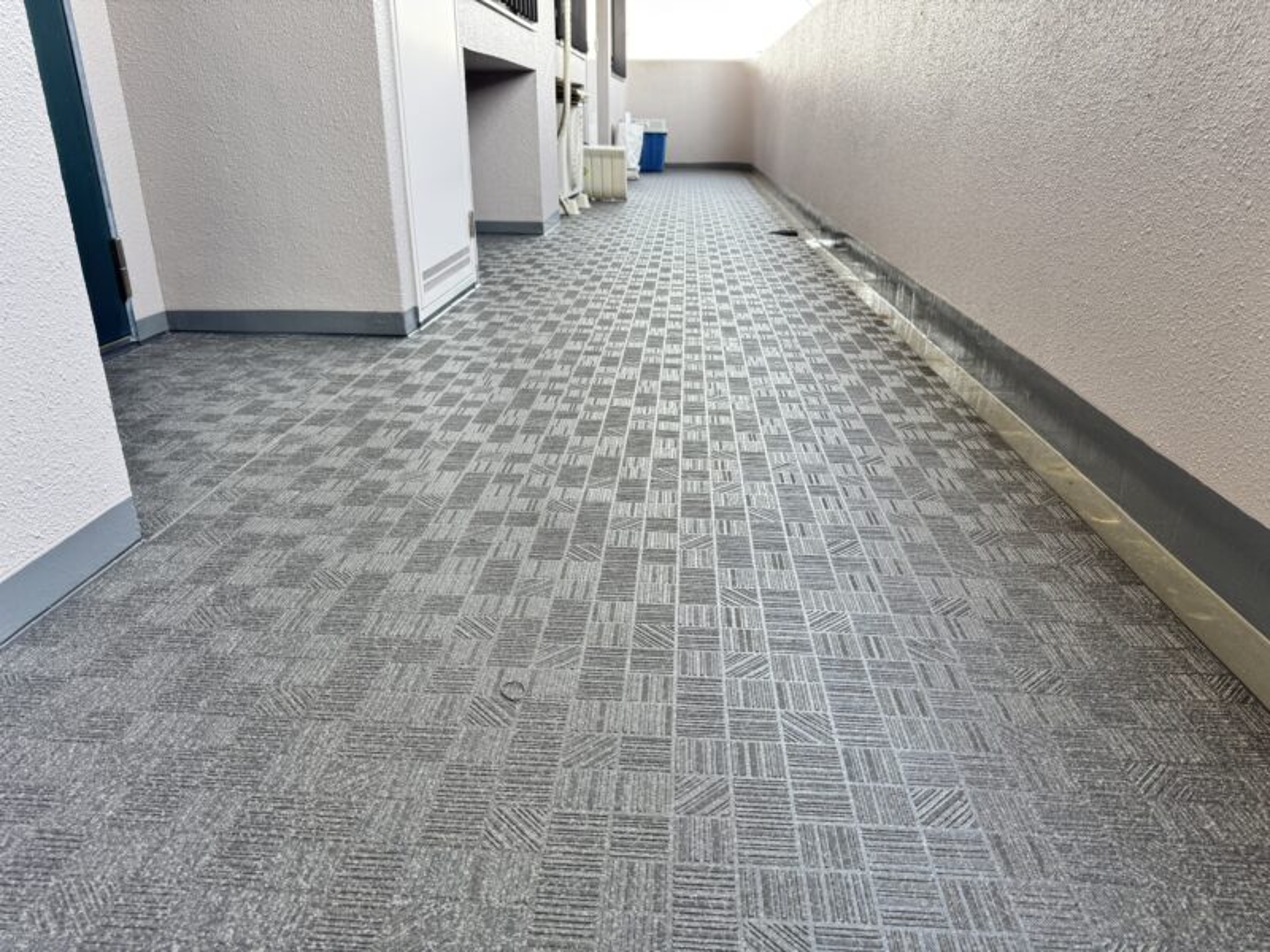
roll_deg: +0.3
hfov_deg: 71.6
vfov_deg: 56.8
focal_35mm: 24
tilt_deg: -22.0
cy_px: 476
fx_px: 881
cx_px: 635
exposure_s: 1/121
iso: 50
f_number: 1.78
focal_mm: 6.76
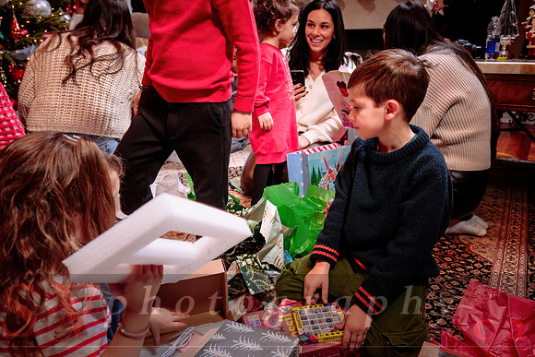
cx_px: 311
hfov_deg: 65.2
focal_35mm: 28
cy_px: 178
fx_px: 415
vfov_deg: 46.5
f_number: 5
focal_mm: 24
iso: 200
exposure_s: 1/60
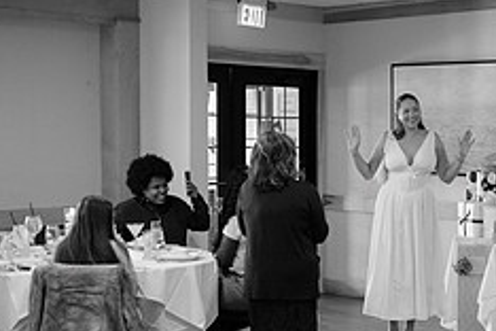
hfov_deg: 26.4
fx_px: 1006
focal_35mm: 73
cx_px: 479
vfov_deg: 18.6
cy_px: 215
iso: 1400
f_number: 2.8
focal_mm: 29.5
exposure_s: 1/125
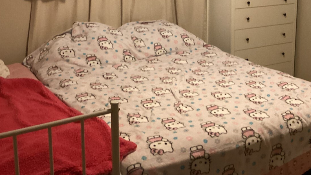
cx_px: 181
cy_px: 8
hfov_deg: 42.0
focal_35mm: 49
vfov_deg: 23.6
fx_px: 404
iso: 400
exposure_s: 1/30
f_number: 2.4
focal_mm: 3.3
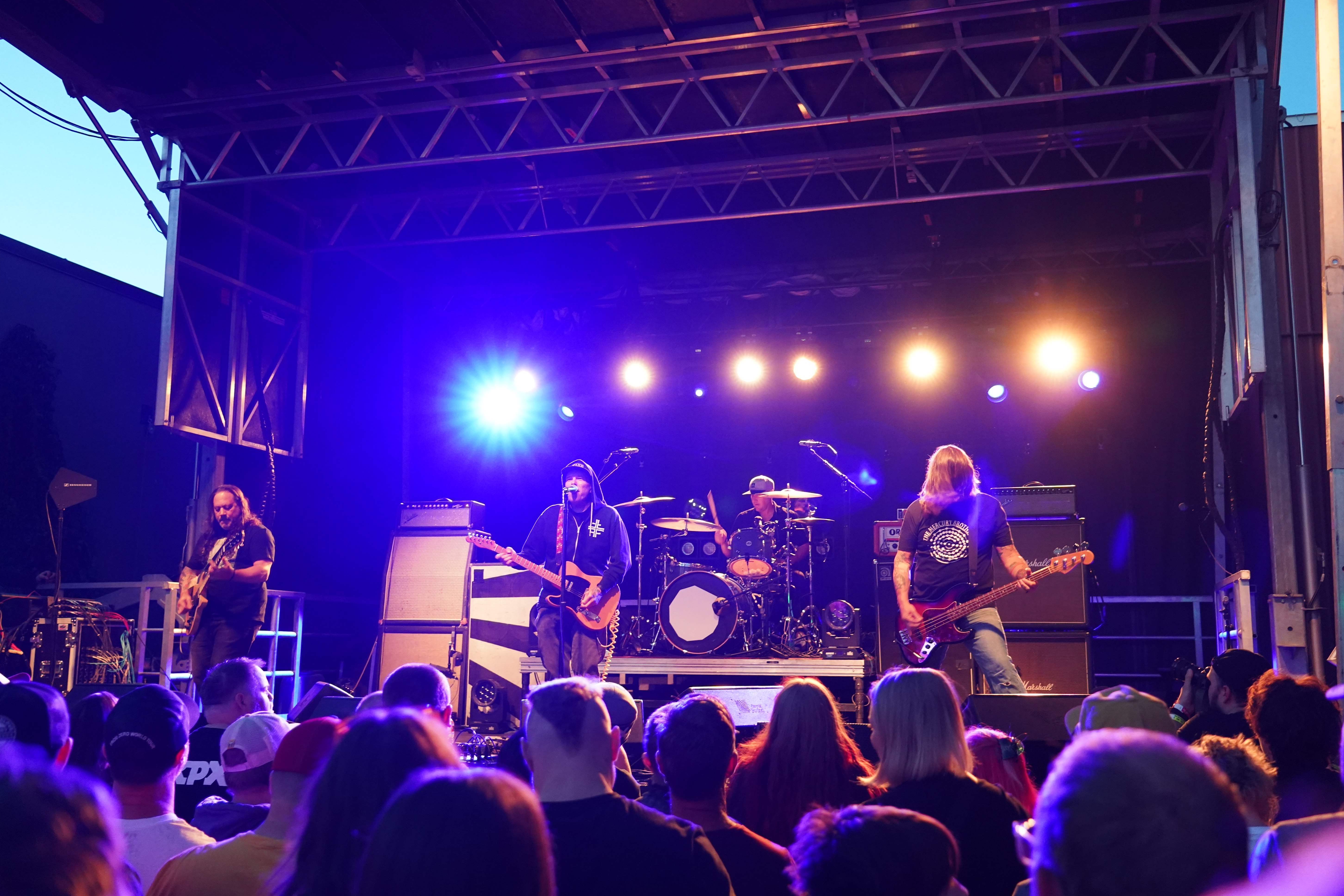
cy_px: 438
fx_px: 1307
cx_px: 685
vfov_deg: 37.9
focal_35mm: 35
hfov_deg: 54.4
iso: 5000
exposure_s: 1/60
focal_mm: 34
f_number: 4
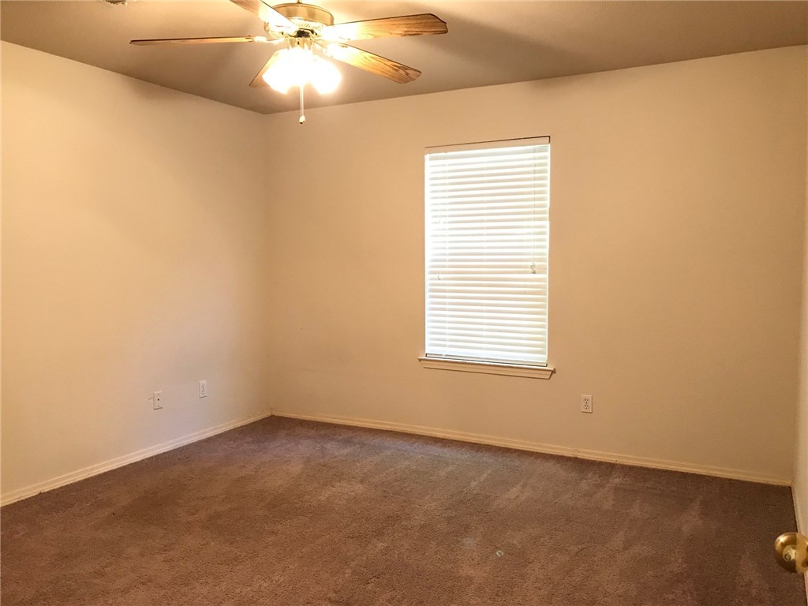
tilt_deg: -3.6
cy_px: 303
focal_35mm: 28
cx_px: 404
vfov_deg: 49.7
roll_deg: +0.0
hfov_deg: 63.4
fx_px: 654
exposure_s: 1/15
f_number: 1.8
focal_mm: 3.99
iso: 80
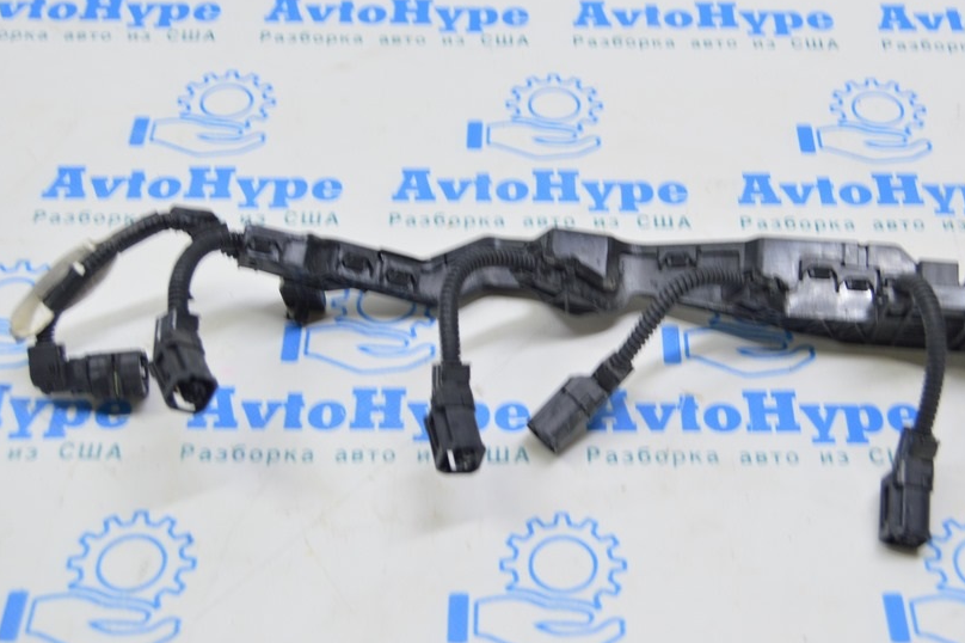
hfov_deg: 35.0
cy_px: 275
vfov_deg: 23.7
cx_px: 551
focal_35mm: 57
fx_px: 1527
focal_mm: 30
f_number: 5.6
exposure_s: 1/20
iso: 400
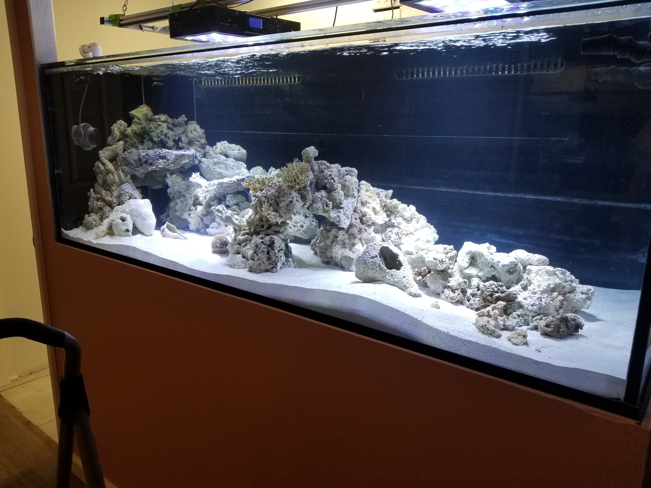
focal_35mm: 26
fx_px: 489
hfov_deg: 67.3
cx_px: 326
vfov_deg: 53.1
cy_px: 244
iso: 80
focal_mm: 4.25
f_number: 1.7
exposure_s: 1/60
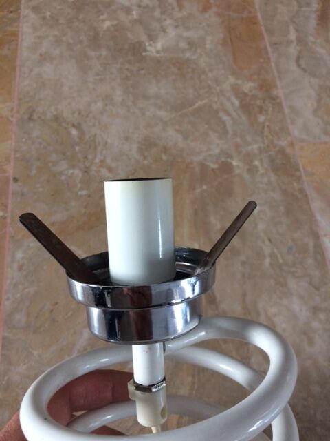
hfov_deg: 48.2
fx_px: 369
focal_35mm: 29
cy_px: 220
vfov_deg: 61.7
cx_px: 165
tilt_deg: -68.5
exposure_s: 1/33
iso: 125
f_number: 2.2
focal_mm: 4.15
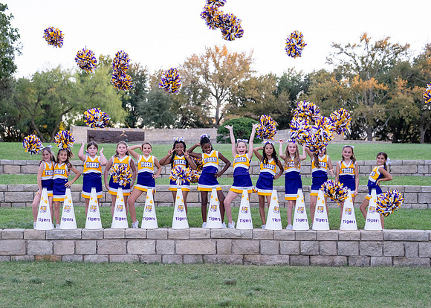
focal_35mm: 59
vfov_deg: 24.1
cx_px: 194
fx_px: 720
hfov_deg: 33.3
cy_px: 163
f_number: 2.2
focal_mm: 50
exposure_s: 1/1000
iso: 1600
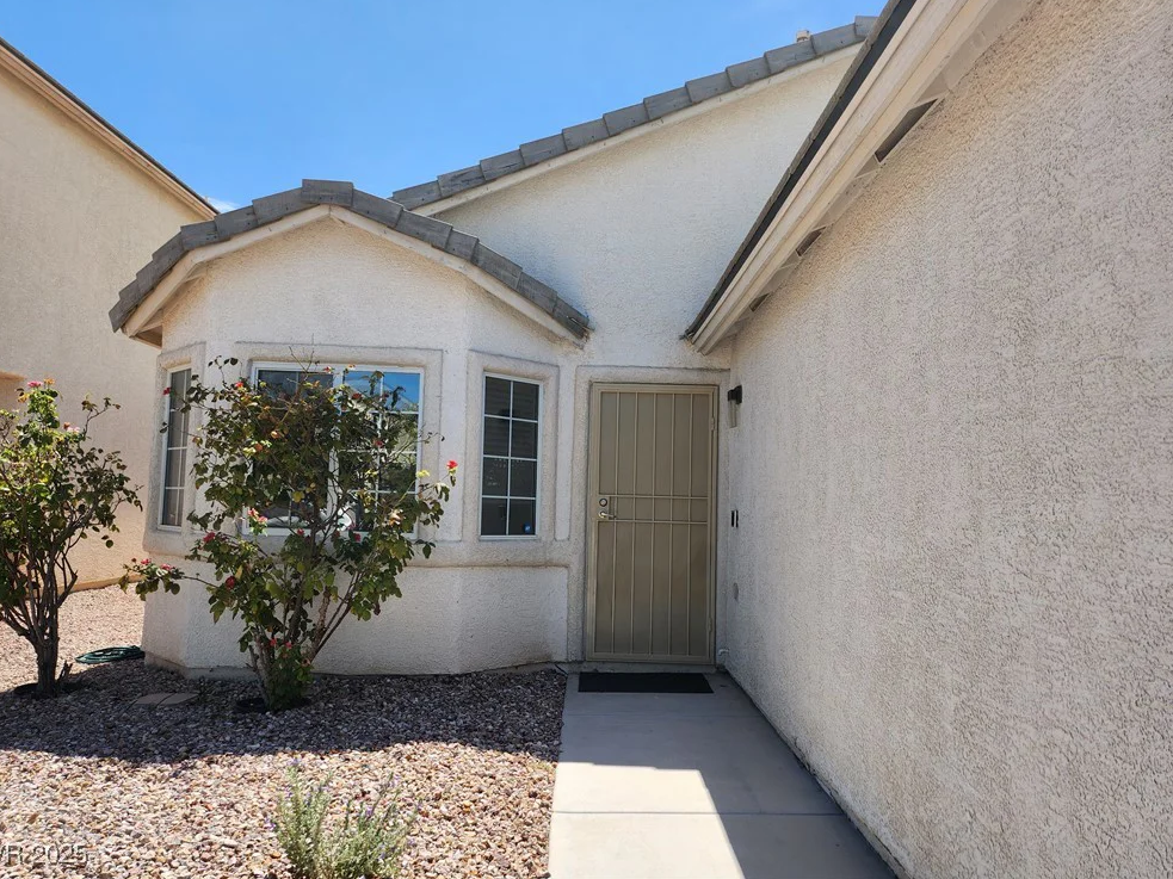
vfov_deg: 54.9
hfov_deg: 69.4
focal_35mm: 25
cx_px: 578
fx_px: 847
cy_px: 422
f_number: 1.8
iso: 50
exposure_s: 1/2643
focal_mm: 5
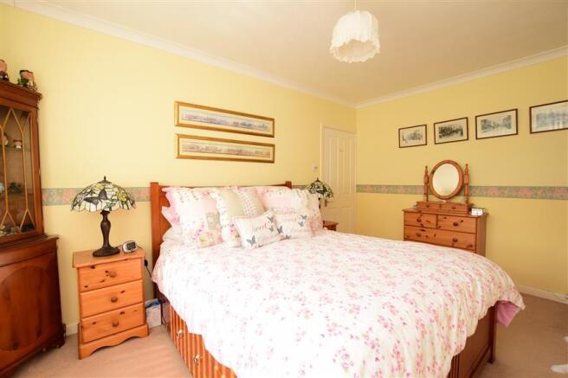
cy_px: 189
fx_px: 237
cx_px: 284
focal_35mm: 15
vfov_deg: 77.3
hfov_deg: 100.4
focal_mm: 10
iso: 200
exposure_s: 1/100
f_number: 6.3
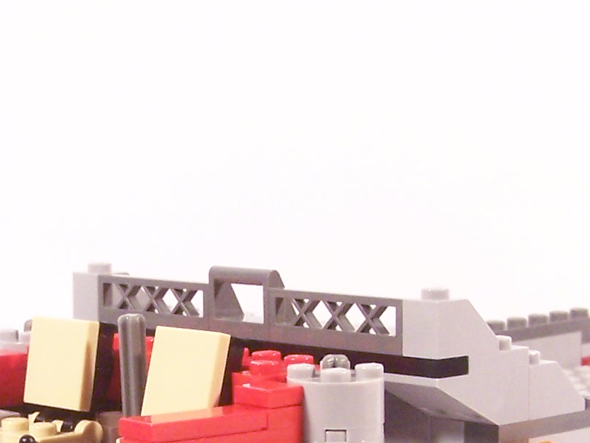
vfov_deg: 12.1
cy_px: 479
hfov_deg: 16.2
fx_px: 2063
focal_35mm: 121
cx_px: 193
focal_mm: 6.3
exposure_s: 1/20
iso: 200
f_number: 3.6
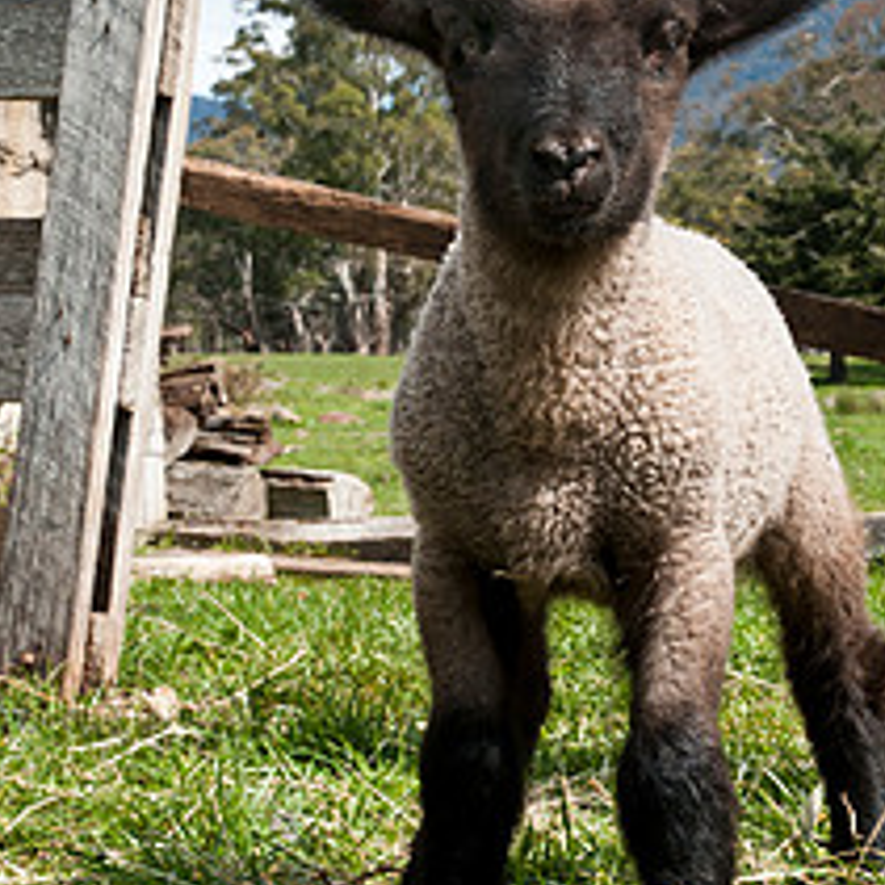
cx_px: 619
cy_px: 382
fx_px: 2745
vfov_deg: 18.3
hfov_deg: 18.2
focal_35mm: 95
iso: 200
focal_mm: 35
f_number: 11
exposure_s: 1/160
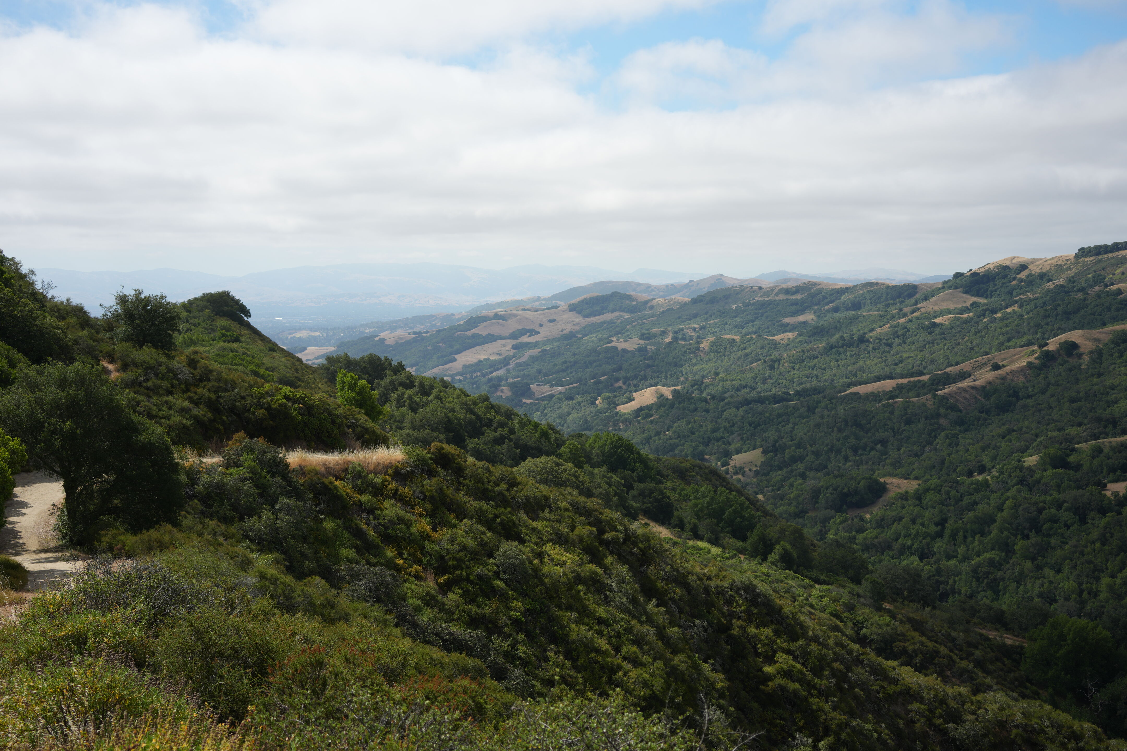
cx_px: 564
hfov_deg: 39.6
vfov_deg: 27.0
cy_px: 376
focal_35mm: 50
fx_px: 1565
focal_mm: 50
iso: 125
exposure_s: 1/1000
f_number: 4.5
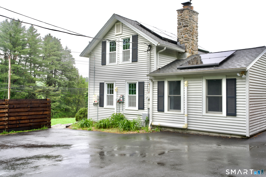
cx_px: 133
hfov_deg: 54.4
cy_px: 88
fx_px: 259
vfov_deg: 37.9
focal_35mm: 35
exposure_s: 1/25
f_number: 14
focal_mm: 35
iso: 100
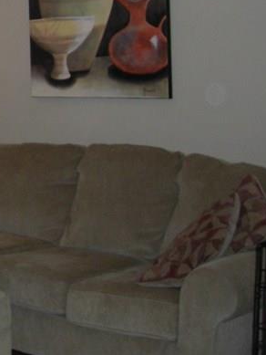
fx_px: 1024
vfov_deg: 19.4
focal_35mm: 100
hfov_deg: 13.7
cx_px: -160
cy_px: 65
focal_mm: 7.9
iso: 200
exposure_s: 1/60
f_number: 2.8
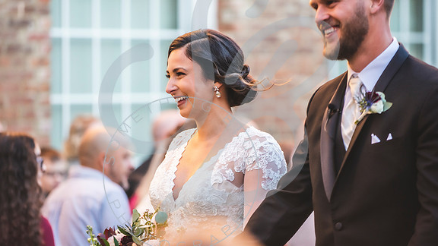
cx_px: 219
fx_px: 2218
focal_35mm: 191
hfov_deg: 11.3
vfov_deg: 6.4
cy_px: 110
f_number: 2.8
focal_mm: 160
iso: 640
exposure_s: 1/640
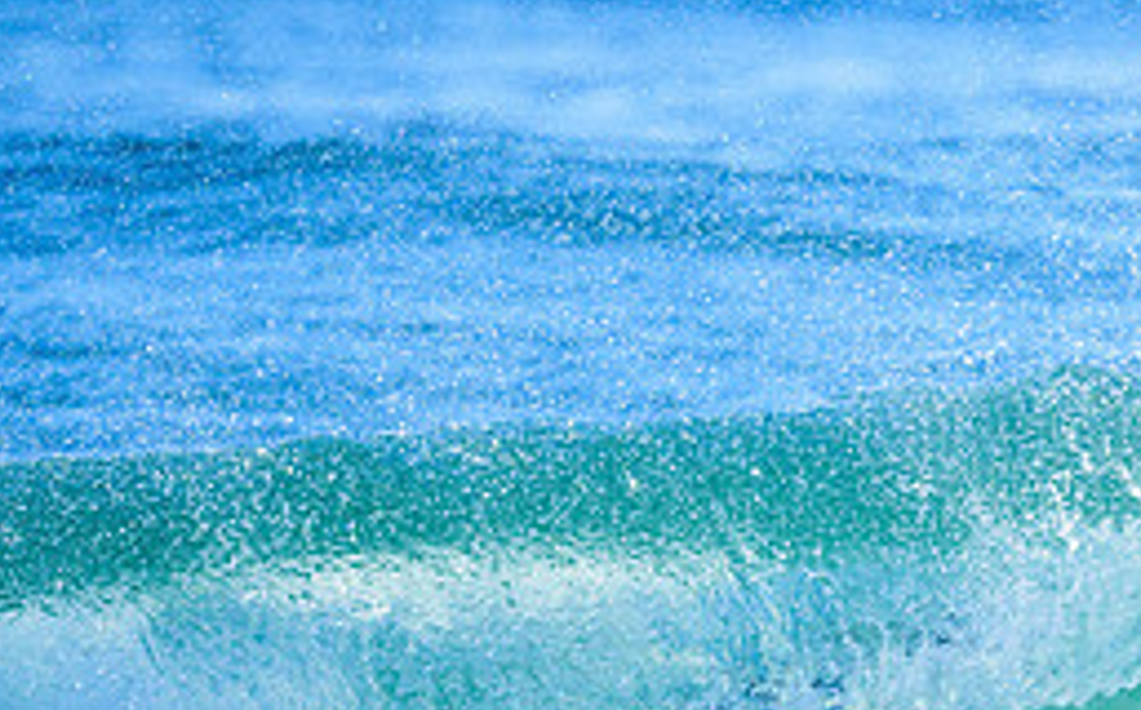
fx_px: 63708
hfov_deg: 1.0
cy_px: 752
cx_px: 871
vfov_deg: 0.6
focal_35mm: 2051
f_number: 6.3
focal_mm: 800
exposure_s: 1/2000
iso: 900
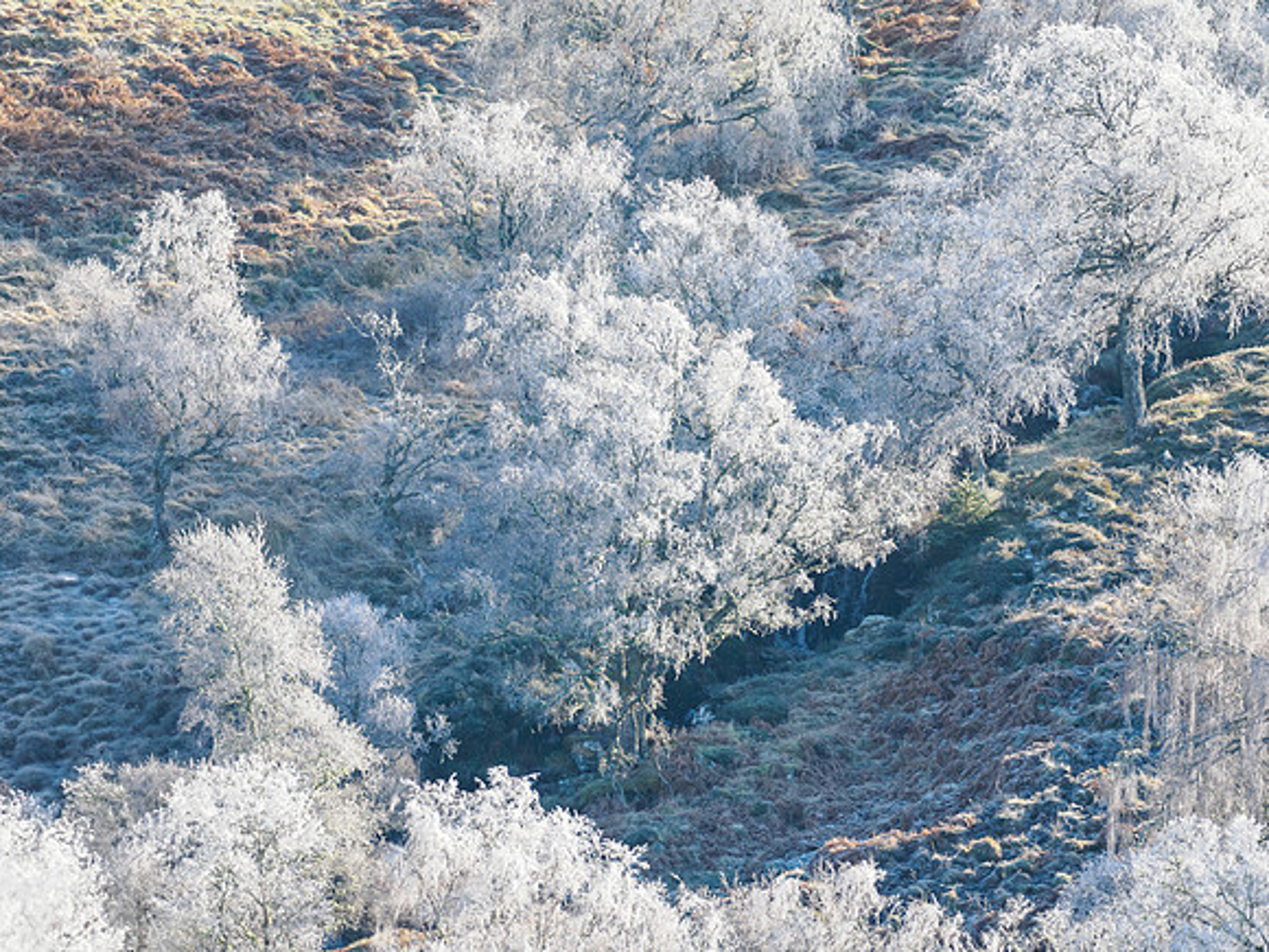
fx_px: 22768
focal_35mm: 621
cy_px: 460
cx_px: 613
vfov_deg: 2.4
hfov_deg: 3.2
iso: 400
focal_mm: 300
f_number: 4
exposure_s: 1/800
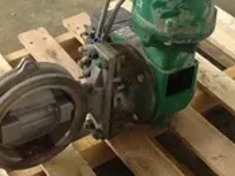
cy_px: 74
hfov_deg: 24.4
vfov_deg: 18.4
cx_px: 137
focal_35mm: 80
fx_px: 543
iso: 250
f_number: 2.4
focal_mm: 4.28
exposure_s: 1/20
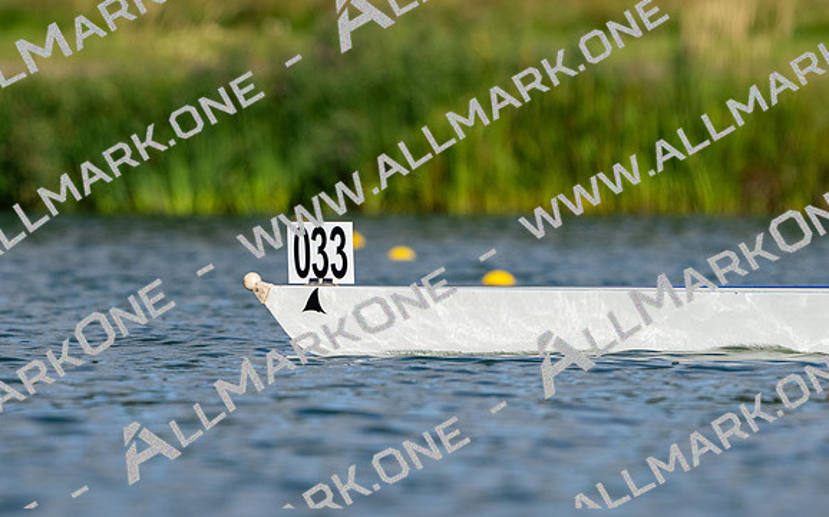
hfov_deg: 2.9
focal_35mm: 734
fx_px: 16580
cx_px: 414
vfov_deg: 1.8
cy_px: 263
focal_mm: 478
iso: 400
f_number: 8
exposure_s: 1/1600
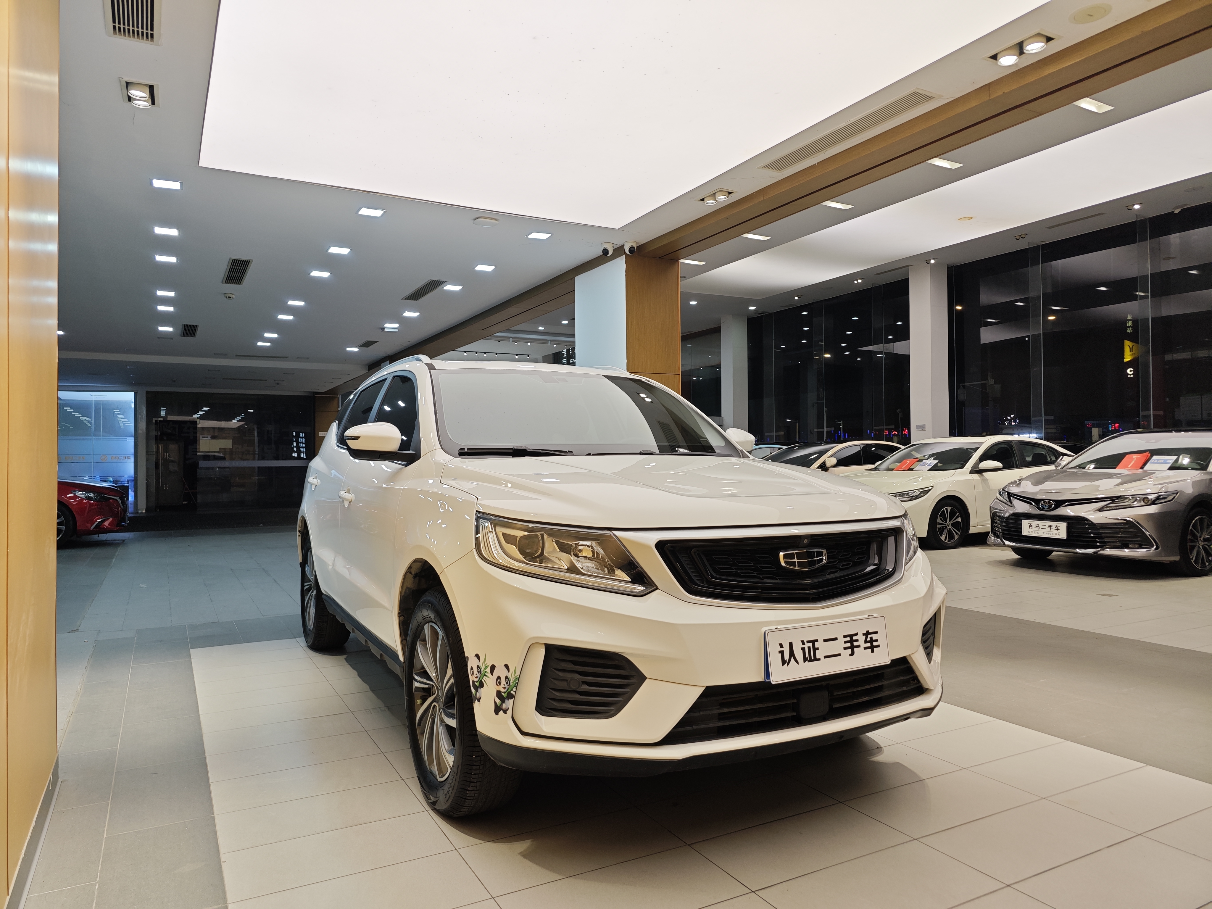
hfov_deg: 73.9
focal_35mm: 23
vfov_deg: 58.9
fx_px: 805
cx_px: 606
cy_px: 454
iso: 64
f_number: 1.9
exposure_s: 1/100
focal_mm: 8.7
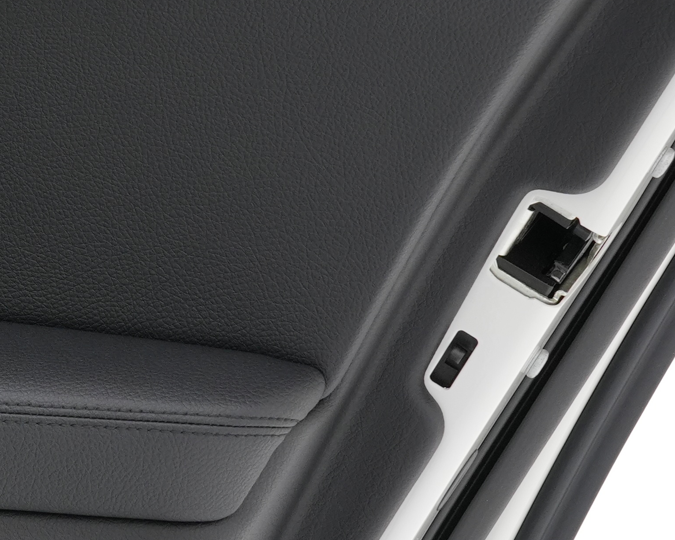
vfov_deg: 7.5
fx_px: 4096
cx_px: -160
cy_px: 311
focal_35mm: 205
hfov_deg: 9.3
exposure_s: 1/50
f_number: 7.1
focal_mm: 36
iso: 400
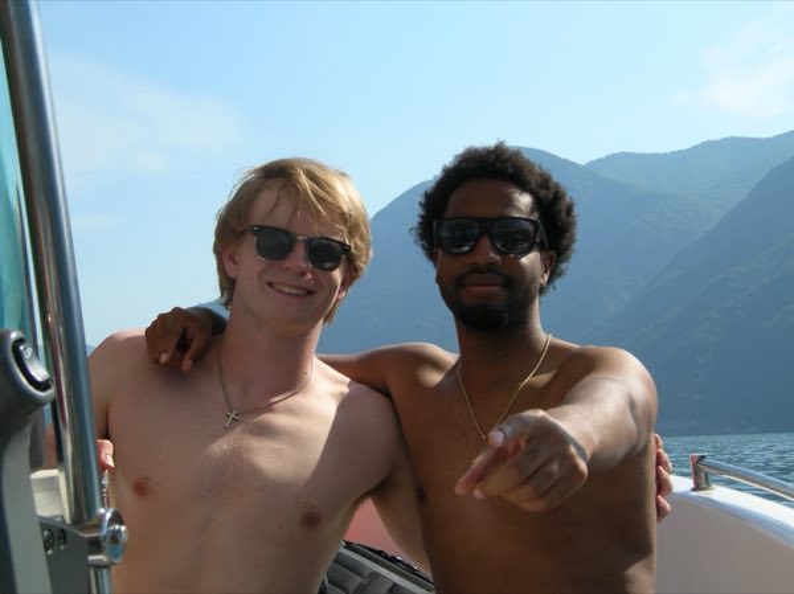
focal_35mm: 64
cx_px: 397
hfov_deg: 30.3
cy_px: 297
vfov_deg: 22.9
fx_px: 1467
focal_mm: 10.6
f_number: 4.5
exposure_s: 1/489
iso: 50
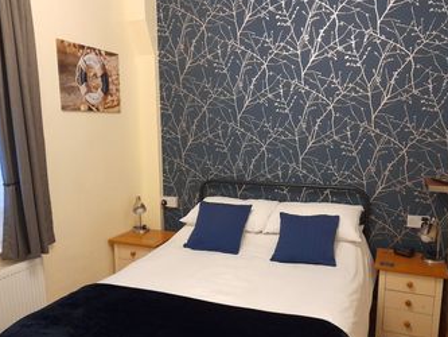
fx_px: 388
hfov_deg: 59.8
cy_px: 181
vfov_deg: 46.8
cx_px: 248
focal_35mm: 30
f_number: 2
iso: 400
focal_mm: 4.6
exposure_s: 1/25
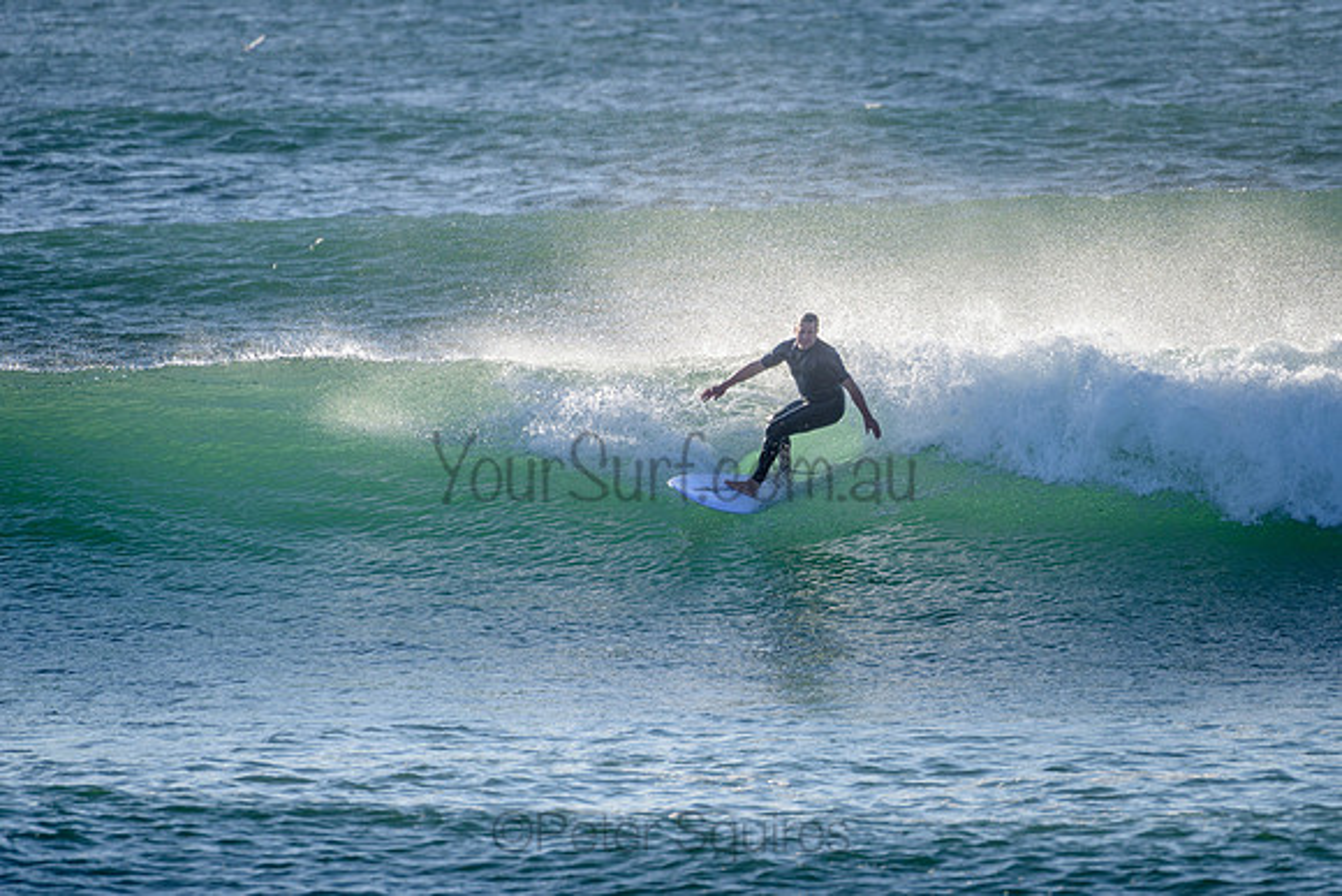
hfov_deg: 3.4
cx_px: 800
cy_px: 472
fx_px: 22809
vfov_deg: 2.2
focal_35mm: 612
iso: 160
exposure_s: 1/1250
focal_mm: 500
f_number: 5.6
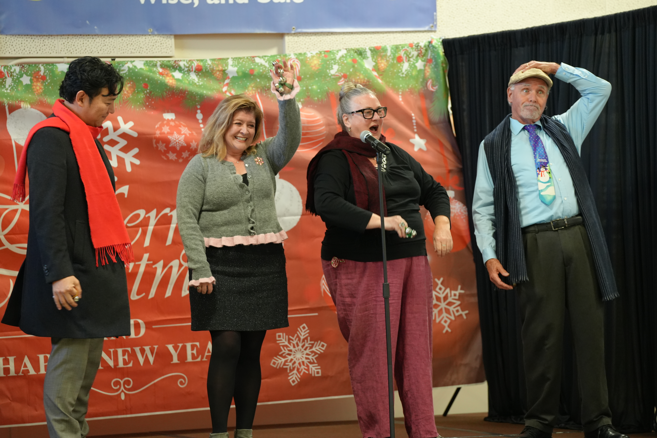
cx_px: 328
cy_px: 219
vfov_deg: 7.9
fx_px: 3157
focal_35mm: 173
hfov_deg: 11.9
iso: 3200
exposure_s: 1/200
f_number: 4
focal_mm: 173
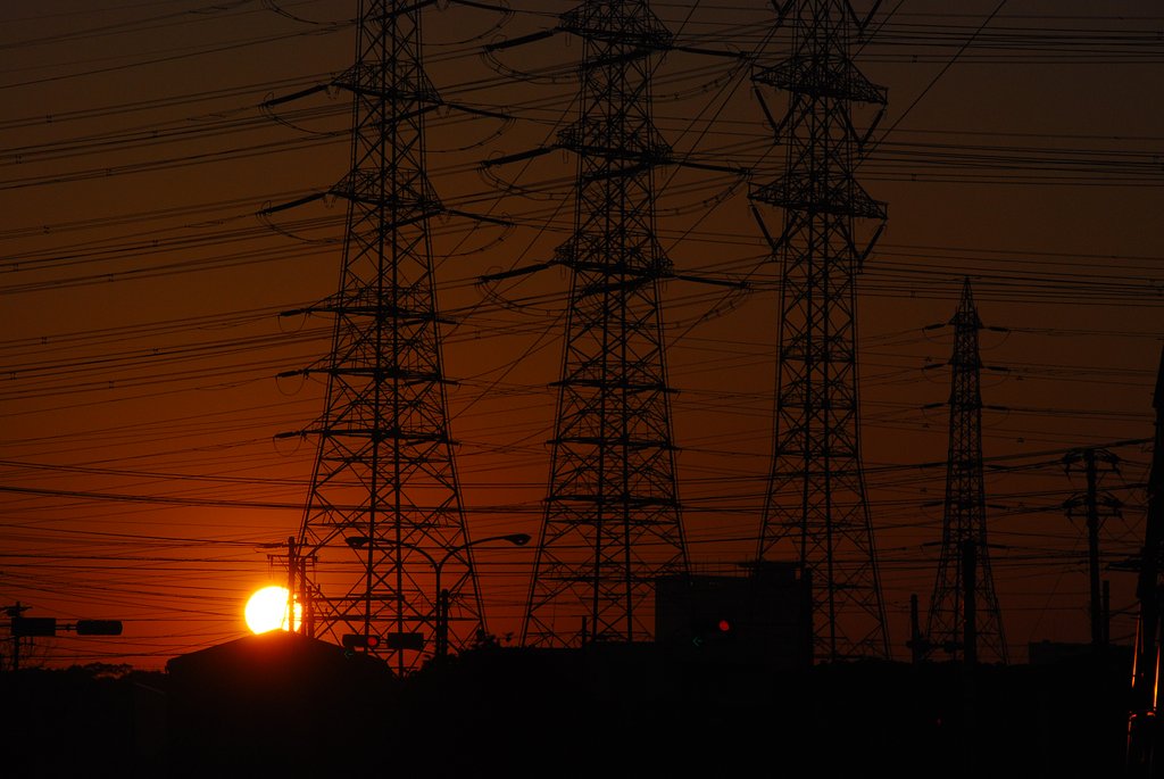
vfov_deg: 7.6
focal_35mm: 180
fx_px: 5826
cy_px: 390
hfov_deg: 11.4
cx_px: 582
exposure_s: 1/400
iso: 250
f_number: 16
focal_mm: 120
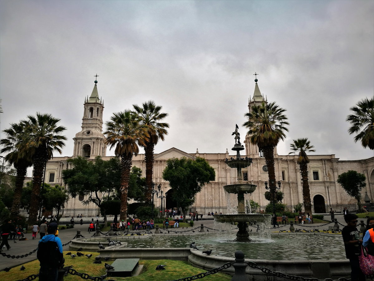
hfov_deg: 65.3
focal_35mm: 27
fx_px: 292
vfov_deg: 51.4
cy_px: 140
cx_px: 187
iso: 50
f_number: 2.2
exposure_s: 1/943
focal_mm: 4.5
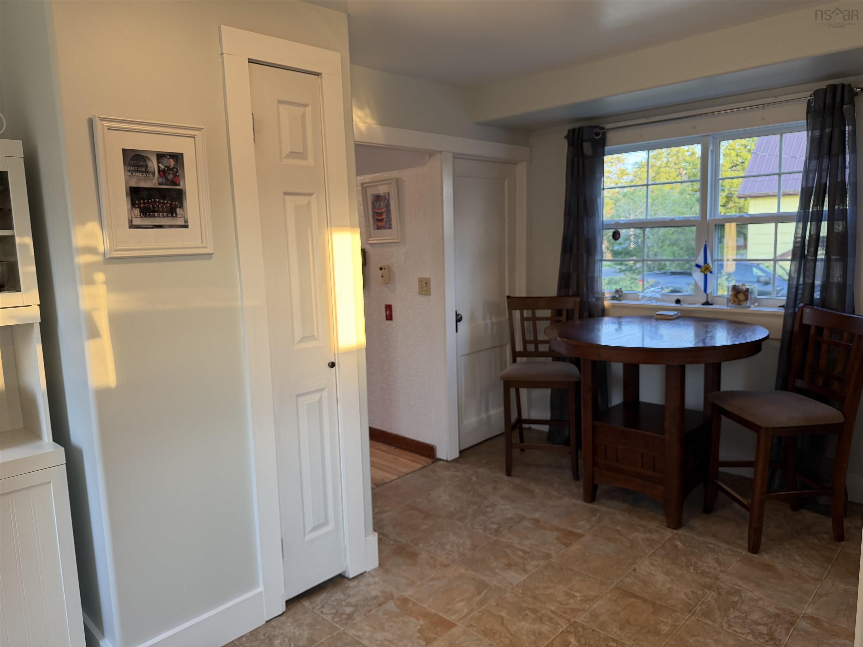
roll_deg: +2.3
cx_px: 432
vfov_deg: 56.8
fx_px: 598
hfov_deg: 71.6
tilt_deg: -8.1
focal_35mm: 24
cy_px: 324
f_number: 1.78
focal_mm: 6.76
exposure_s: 1/121
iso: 160
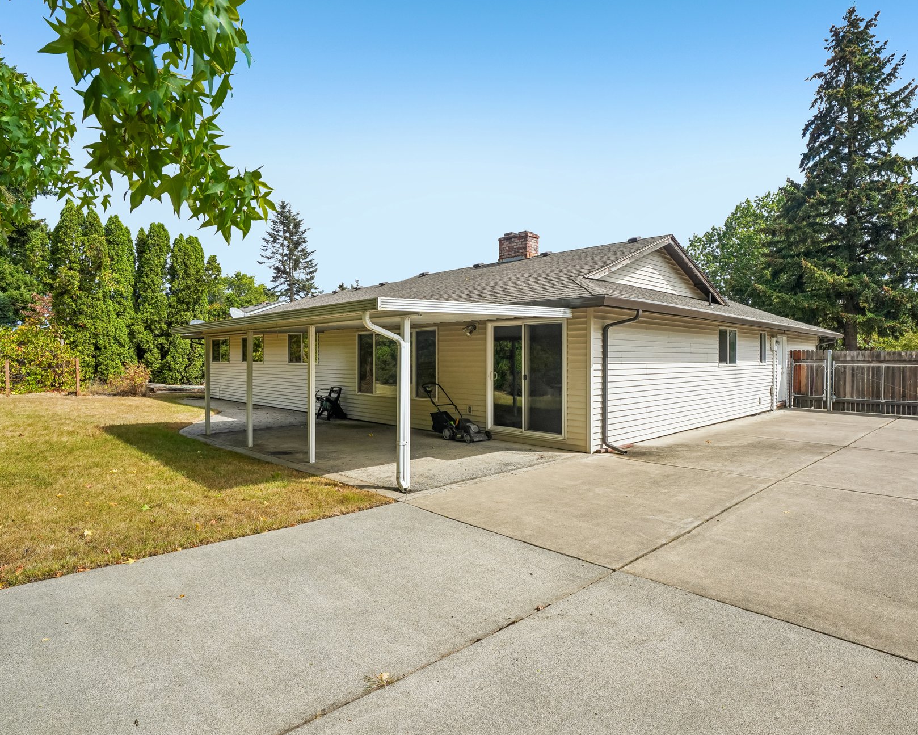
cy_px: 356
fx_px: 516
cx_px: 499
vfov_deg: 70.8
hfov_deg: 83.1
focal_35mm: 19
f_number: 8
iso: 400
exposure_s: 1/1250
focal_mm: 16
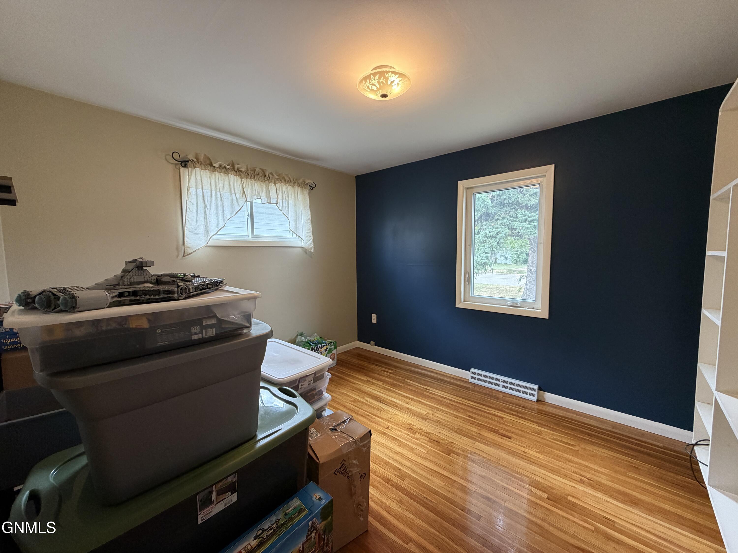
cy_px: 276
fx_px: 298
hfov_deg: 102.1
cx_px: 369
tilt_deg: -3.6
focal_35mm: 14
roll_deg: +0.5
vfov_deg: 85.7
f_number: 2.2
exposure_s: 1/60
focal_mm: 2.22
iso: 250
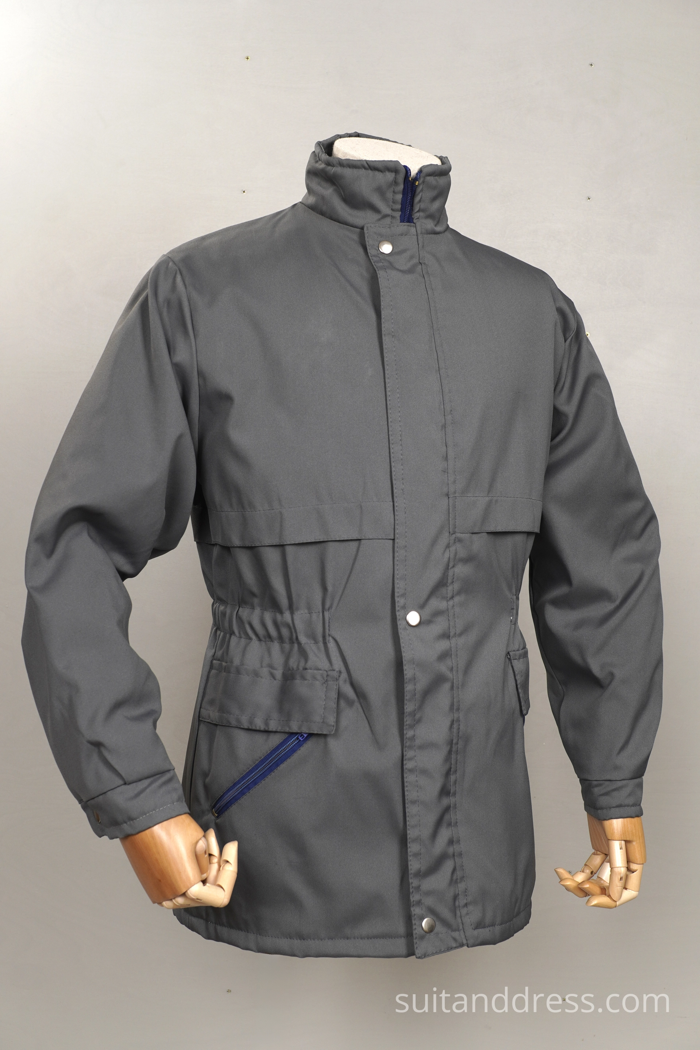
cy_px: 525
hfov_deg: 28.1
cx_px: 350
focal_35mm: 48
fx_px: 1400
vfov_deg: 41.1
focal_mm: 32
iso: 200
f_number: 5.6
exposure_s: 1/15
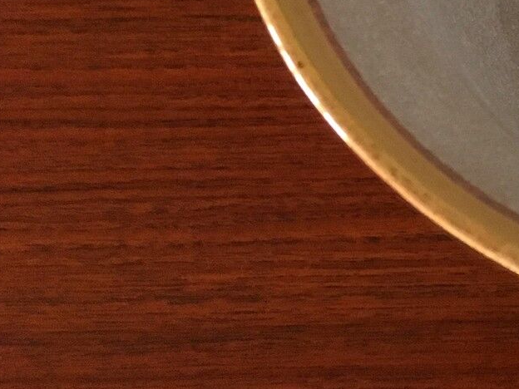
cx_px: 796
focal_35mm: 93
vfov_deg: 14.6
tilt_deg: -64.2
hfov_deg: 18.5
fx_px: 1394
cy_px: -220
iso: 160
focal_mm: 4.15
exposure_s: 1/33
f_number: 2.2
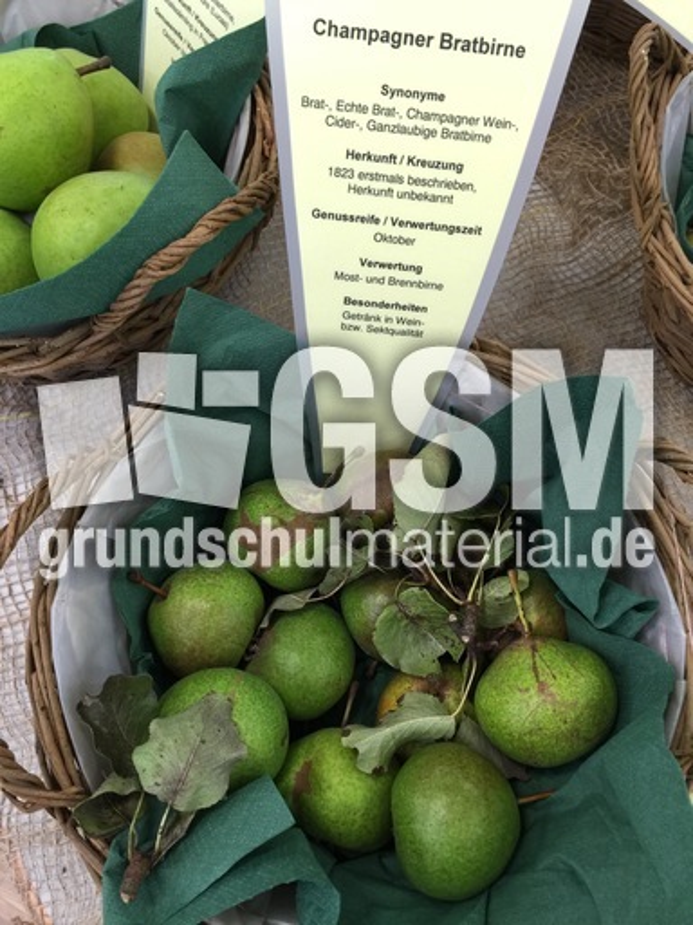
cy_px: 462
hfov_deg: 48.2
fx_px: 774
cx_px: 346
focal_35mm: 29
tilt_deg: -69.0
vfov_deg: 61.7
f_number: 2.2
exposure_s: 1/17
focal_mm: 4.15
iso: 50
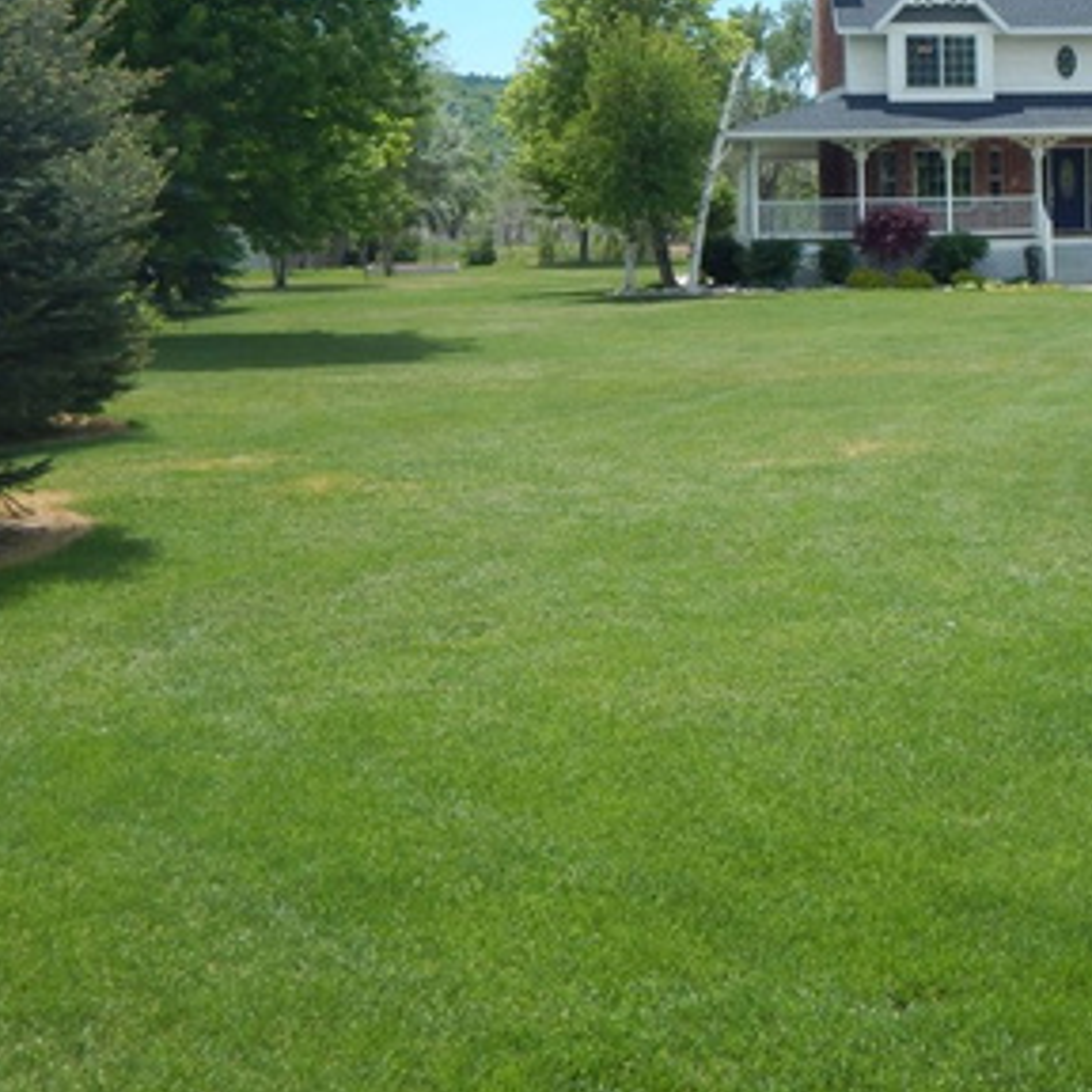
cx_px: 963
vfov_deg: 30.7
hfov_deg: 29.9
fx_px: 1963
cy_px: 307
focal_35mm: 55
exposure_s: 1/400
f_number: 6.3
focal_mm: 5.1
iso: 125
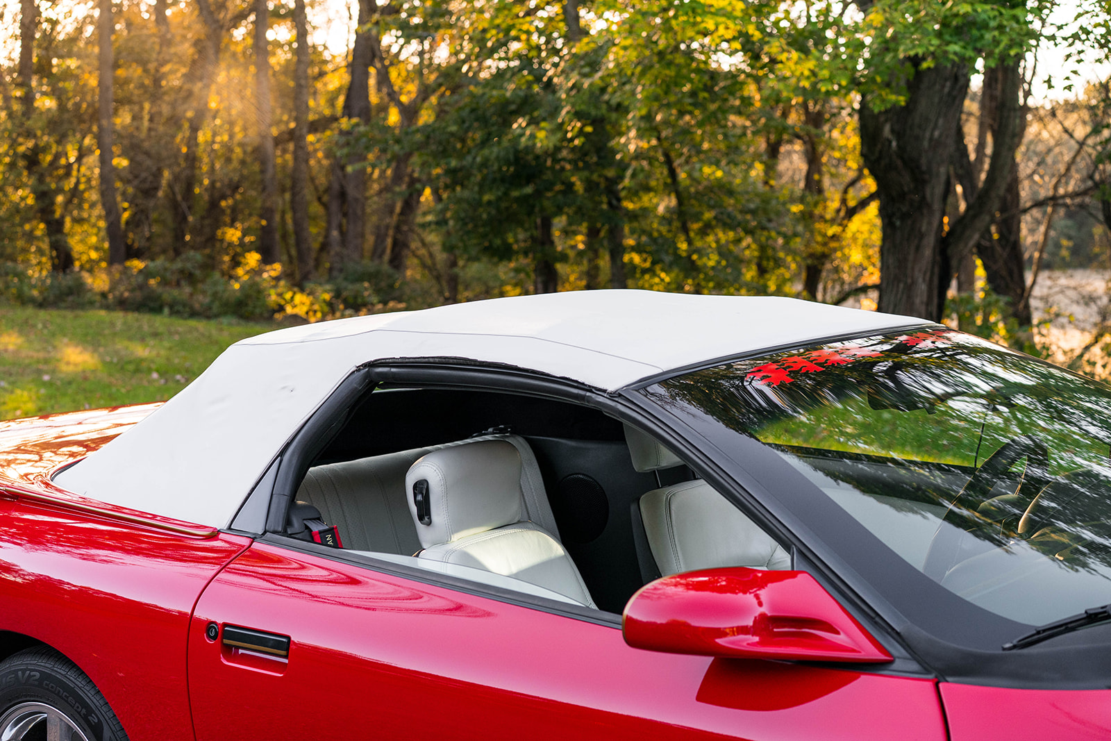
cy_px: 370
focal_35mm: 55
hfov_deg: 36.2
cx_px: 556
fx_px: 1697
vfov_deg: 24.6
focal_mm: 55
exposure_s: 1/500
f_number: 4.5
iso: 1000
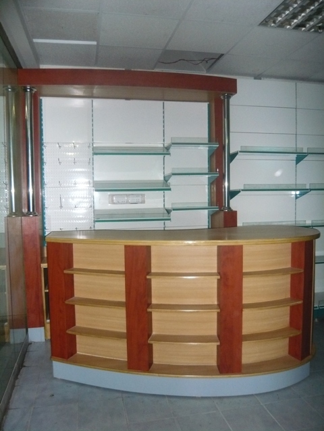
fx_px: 349
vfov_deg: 63.4
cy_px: 216
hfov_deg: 49.7
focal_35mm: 28
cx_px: 162
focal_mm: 4.6
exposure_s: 1/30
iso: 320
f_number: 2.8
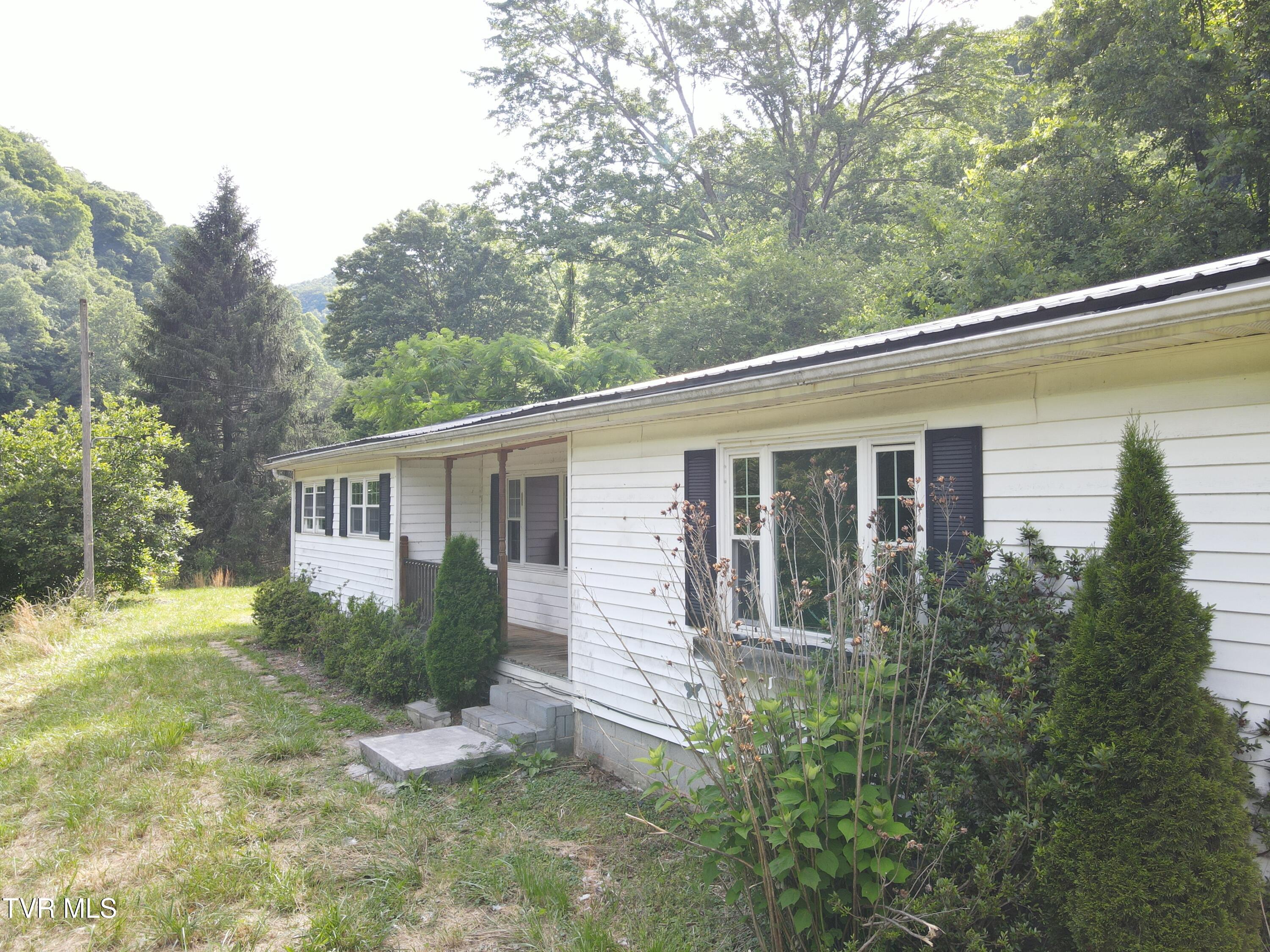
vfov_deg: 56.8
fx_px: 881
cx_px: 635
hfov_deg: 71.6
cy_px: 476
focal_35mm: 24
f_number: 2.8
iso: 100
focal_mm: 4.5
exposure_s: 1/100
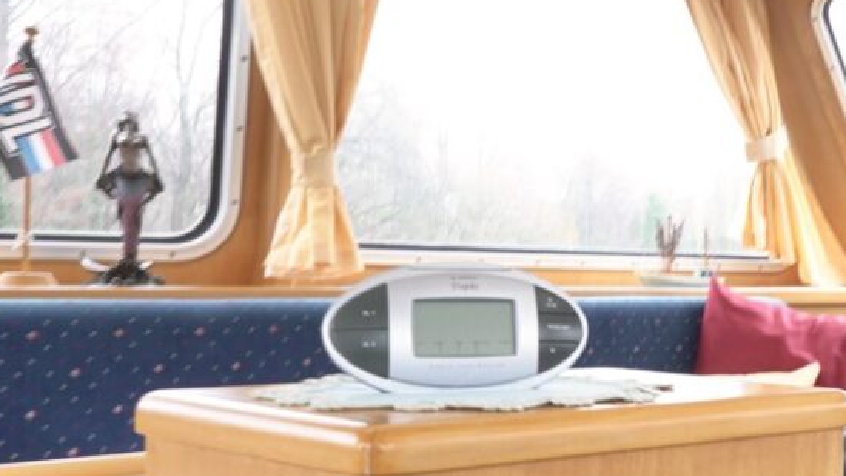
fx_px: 1369
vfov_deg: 19.7
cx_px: 1079
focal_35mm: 61
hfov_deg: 28.6
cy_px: 267
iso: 160
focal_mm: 16
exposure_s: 1
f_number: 14
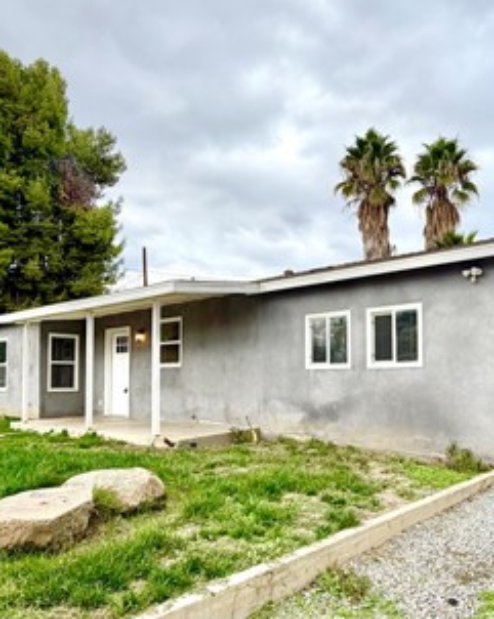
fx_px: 531
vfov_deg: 60.3
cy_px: 353
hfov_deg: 49.5
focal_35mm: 29
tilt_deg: +3.8
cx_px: 305
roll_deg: +0.5
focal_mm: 2.22
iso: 50
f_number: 2.2
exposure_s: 1/502
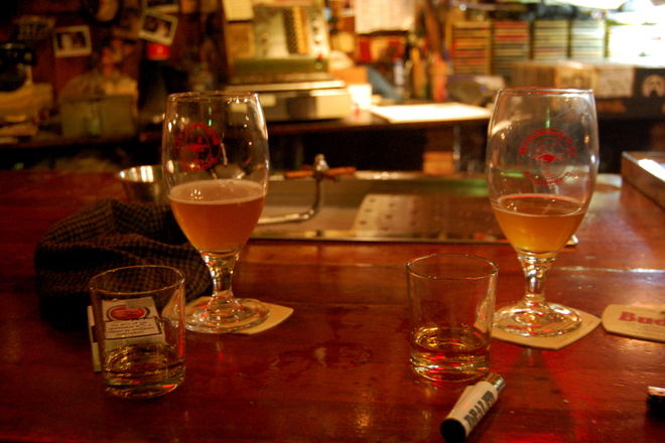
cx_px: 332
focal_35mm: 45
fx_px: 831
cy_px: 222
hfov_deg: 43.6
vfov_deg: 29.9
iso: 1600
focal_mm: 30
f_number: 4.2
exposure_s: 1/3
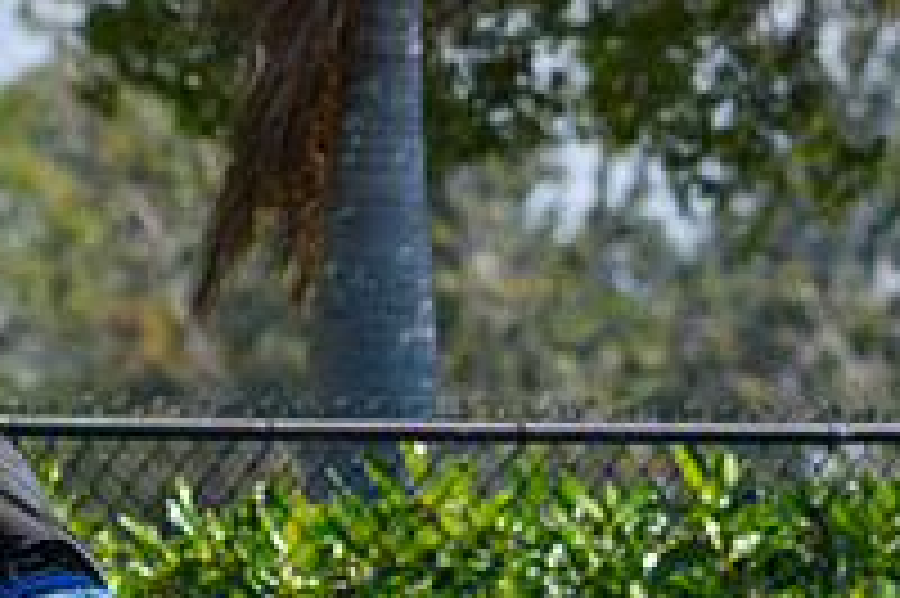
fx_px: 17410
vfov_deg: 2.0
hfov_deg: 3.0
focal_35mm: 697
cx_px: 513
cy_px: 717
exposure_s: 1/2000
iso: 320
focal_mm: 160
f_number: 5.6
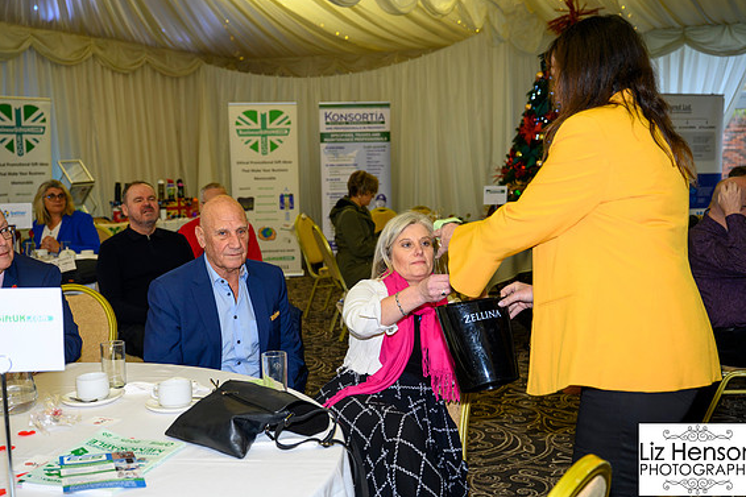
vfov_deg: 31.9
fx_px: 870
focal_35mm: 42
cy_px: 248
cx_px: 380
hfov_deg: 46.4
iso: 1600
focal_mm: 41
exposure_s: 1/100
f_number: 4
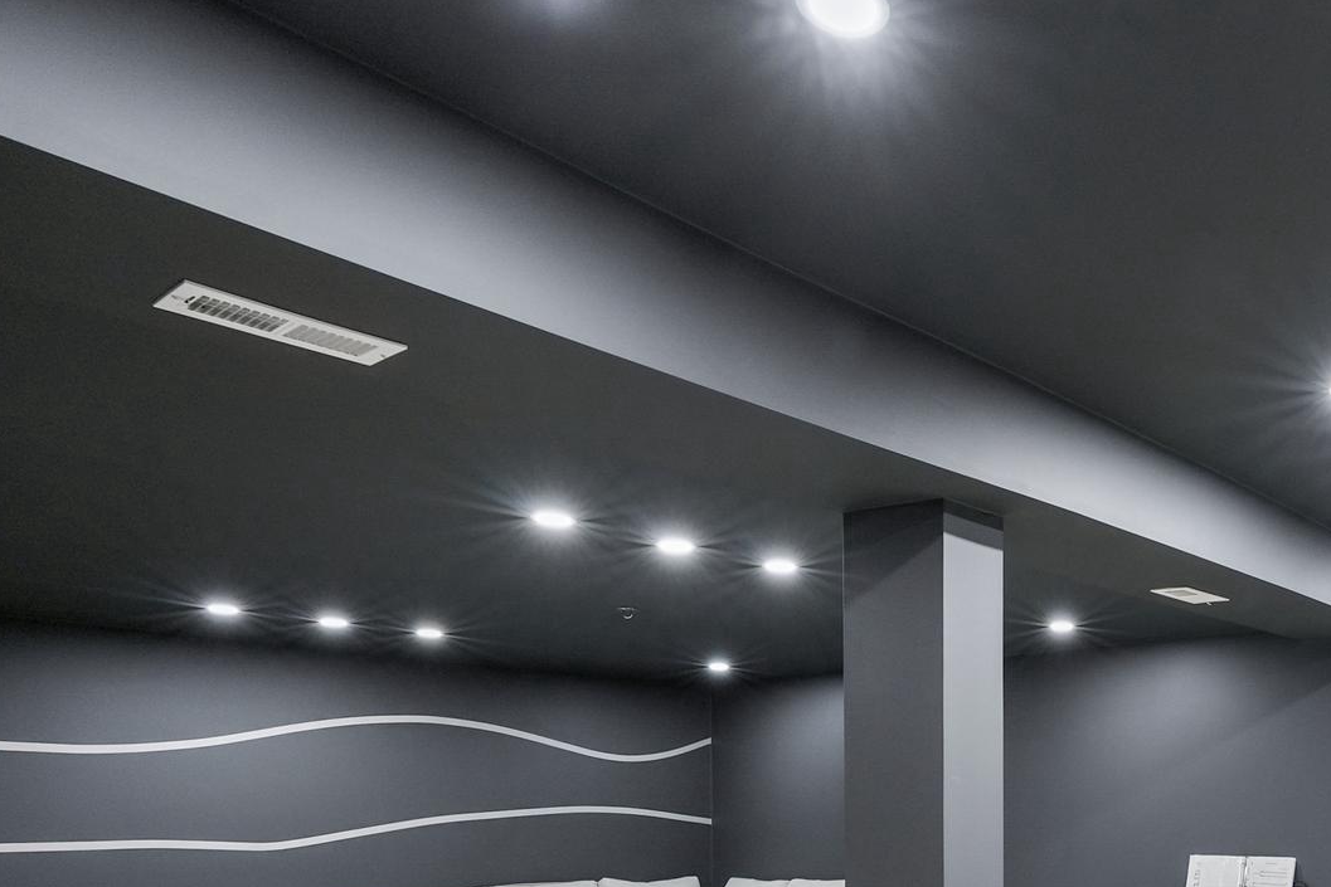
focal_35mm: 31
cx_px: 1114
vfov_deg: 38.4
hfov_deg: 54.9
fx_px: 1146
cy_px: 854
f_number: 10
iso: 800
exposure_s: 1/3
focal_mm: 16
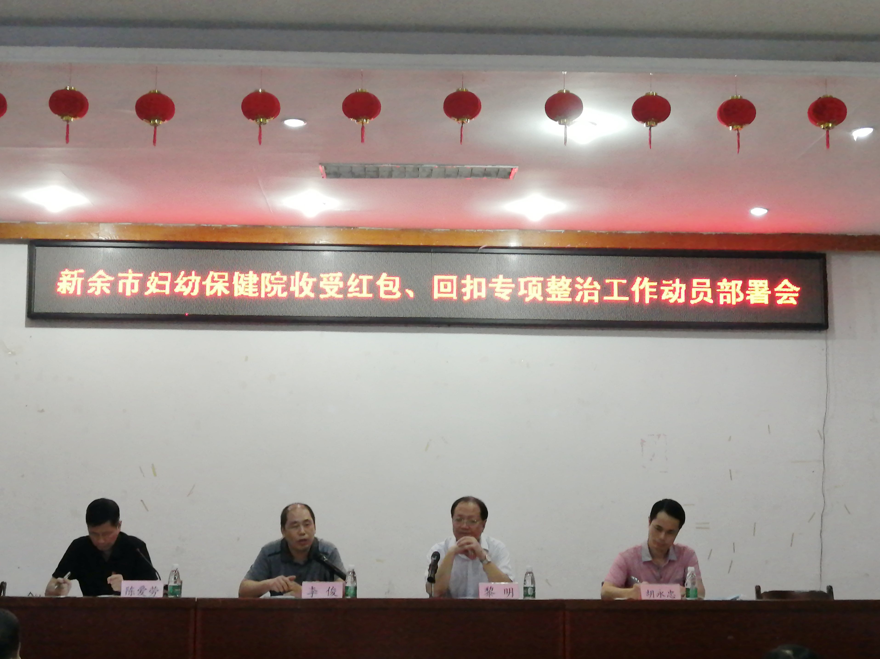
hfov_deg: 37.5
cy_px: 330
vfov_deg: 28.6
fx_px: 1296
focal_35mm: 51
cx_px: 440
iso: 250
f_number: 1.8
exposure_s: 1/33.3
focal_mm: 3.62
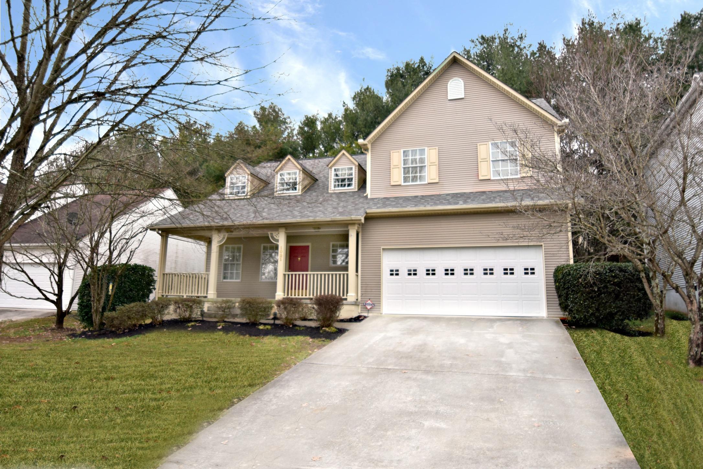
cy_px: 234
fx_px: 439
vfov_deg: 56.1
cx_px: 352
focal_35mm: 22
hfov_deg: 77.3
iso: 400
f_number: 4
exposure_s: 1/250
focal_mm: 15
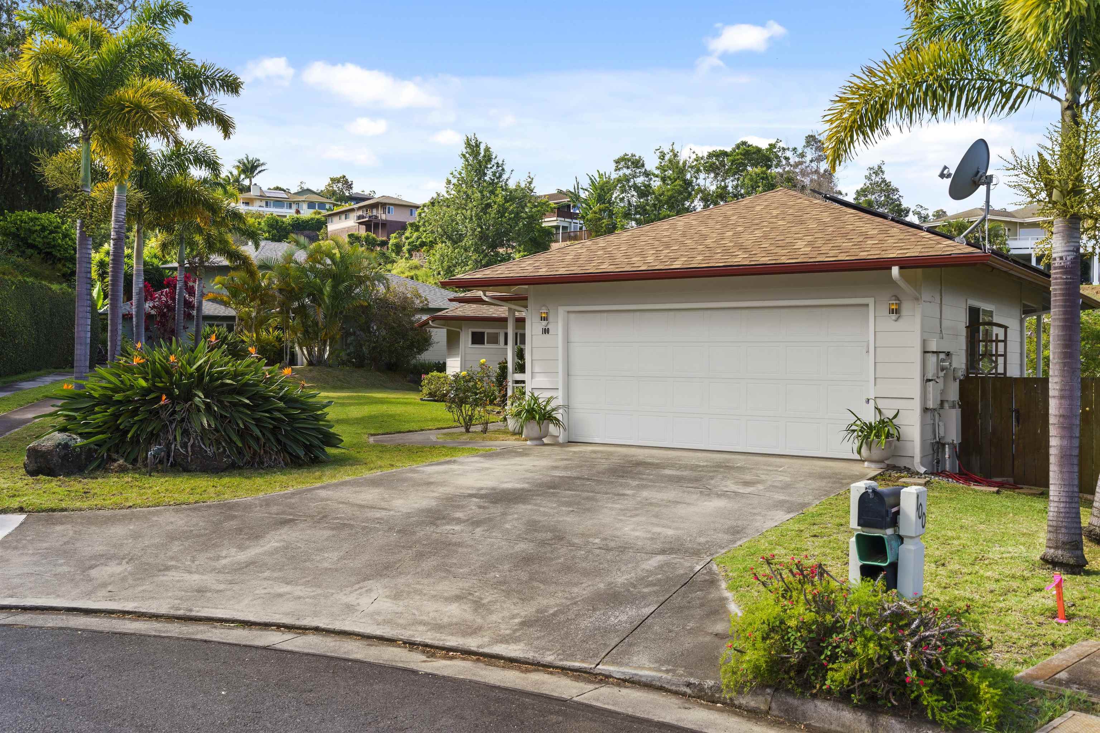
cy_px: 366
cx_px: 550
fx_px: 978
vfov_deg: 41.1
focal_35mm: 32
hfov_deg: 58.7
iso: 100
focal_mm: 32
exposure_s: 1/160
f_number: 8
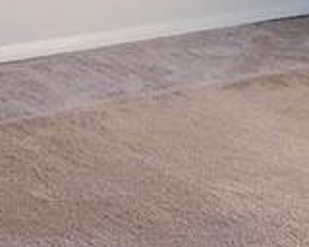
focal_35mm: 162
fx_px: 1482
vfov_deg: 8.5
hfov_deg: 11.2
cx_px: -214
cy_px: -392
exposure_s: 1/59
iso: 160
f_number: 1.8
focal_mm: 5.4
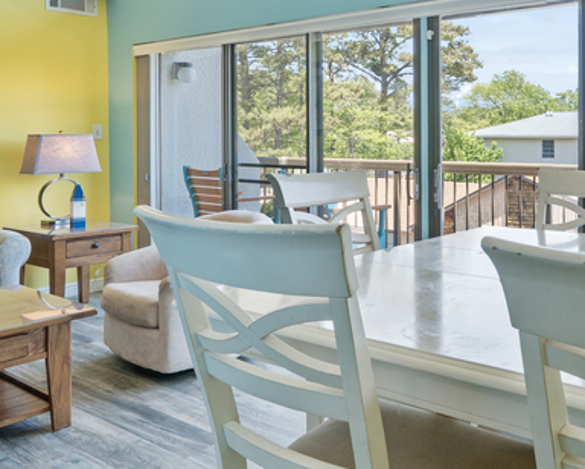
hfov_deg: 49.7
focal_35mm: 35
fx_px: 607
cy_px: 156
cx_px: 430
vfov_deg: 41.7
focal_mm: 14
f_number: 8
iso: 320
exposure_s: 1/125
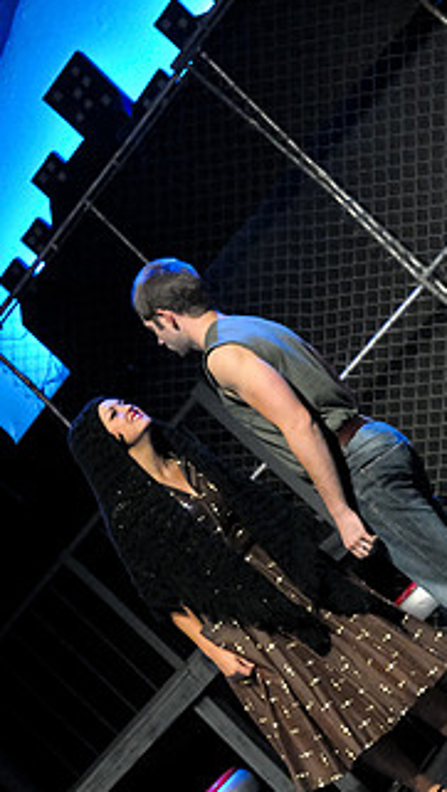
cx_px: 268
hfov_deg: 18.3
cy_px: 540
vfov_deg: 31.6
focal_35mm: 66
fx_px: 1388
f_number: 2.8
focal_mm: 30
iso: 6400
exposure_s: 1/100
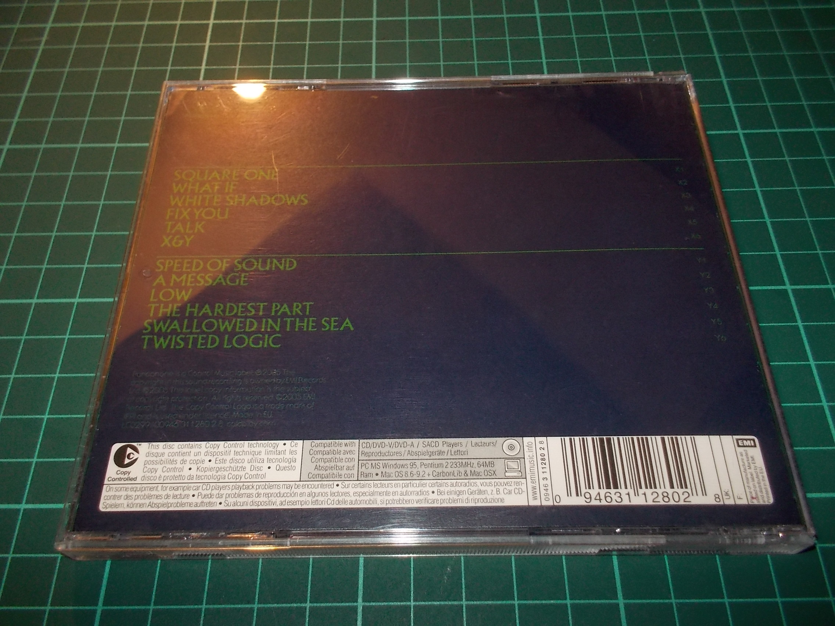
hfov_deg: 61.7
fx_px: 700
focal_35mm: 29
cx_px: 418
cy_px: 313
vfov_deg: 48.2
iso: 200
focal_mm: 4.1
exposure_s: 1/30
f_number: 3.3
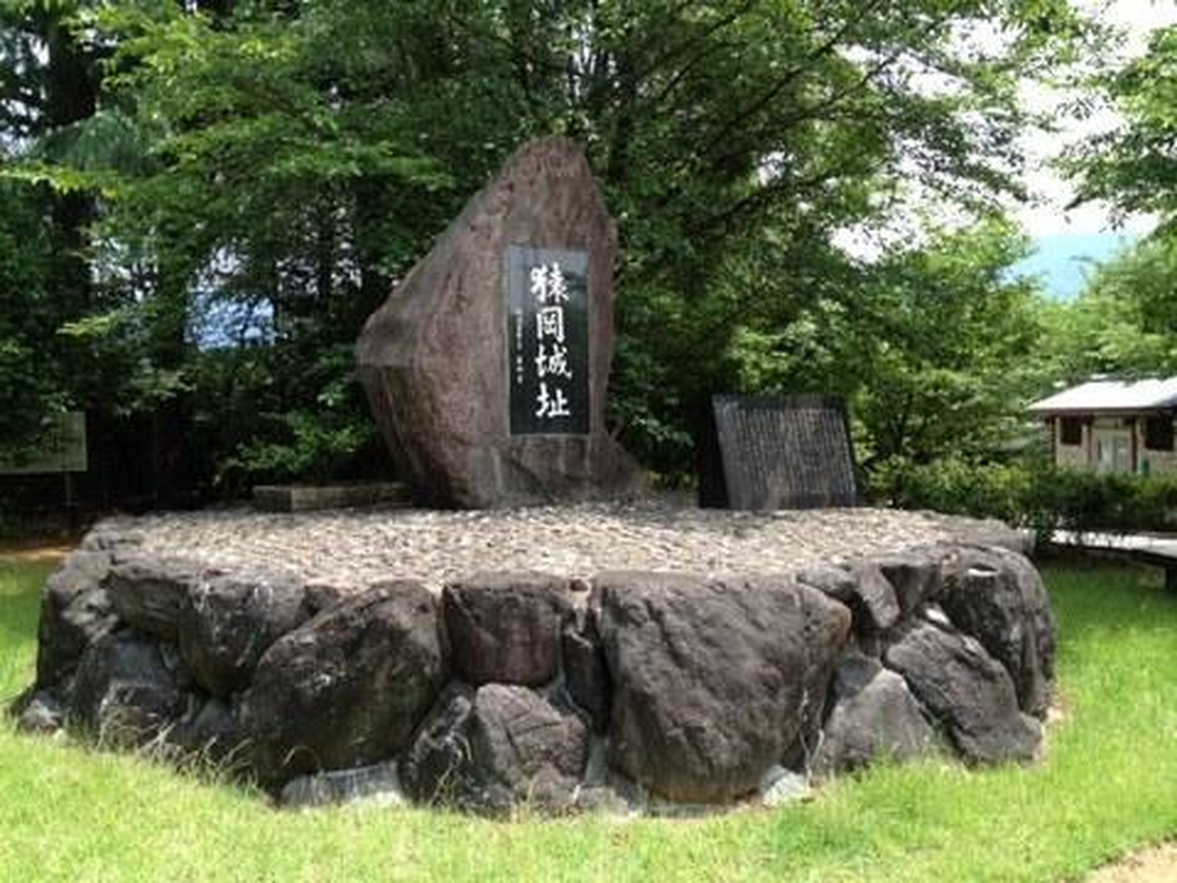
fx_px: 1190
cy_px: 442
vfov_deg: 40.7
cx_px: 588
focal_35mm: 35
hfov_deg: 52.6
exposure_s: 1/354
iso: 64
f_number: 2.4
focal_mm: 4.28
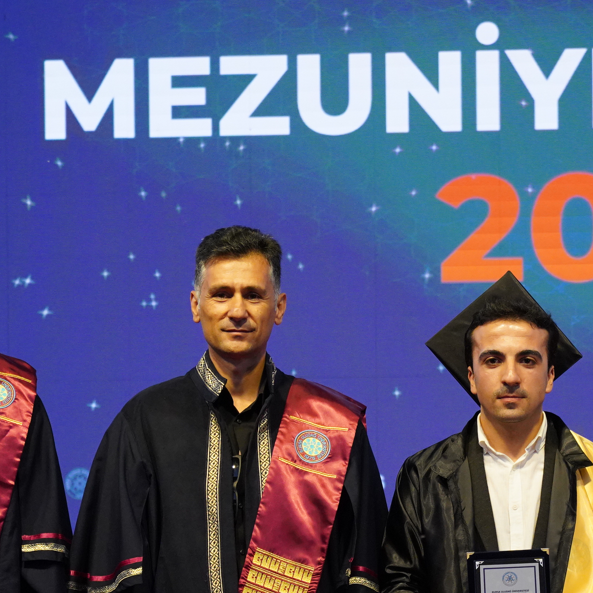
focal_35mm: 137
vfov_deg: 12.7
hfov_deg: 12.7
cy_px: 511
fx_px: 2655
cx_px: 519
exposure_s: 1/500
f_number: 3.2
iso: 1600
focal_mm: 42
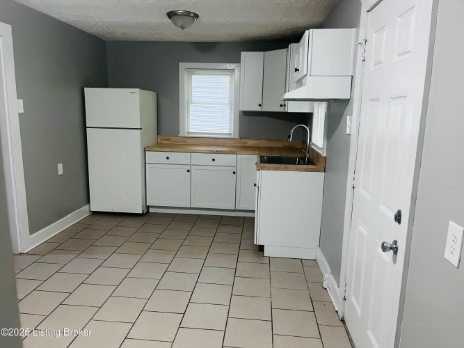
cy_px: 174
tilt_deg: -10.2
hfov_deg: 67.3
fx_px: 348
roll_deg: -1.0
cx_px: 232
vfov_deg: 53.0
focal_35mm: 26
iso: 320
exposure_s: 1/60
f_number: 1.6
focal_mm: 5.1
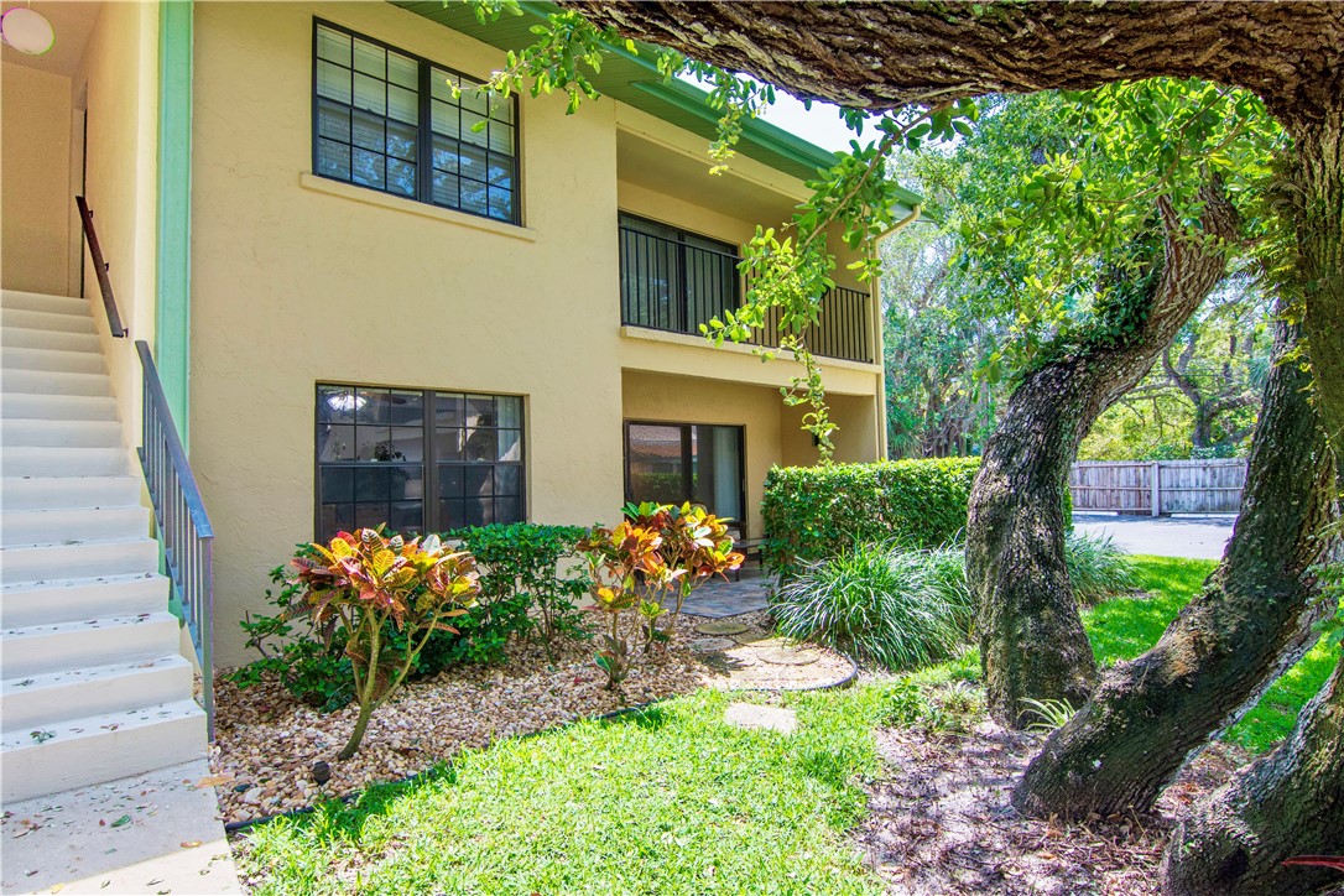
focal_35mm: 20
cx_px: 672
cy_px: 448
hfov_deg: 85.4
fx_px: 728
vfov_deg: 63.2
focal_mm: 13
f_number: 7.1
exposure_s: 1/200
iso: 320
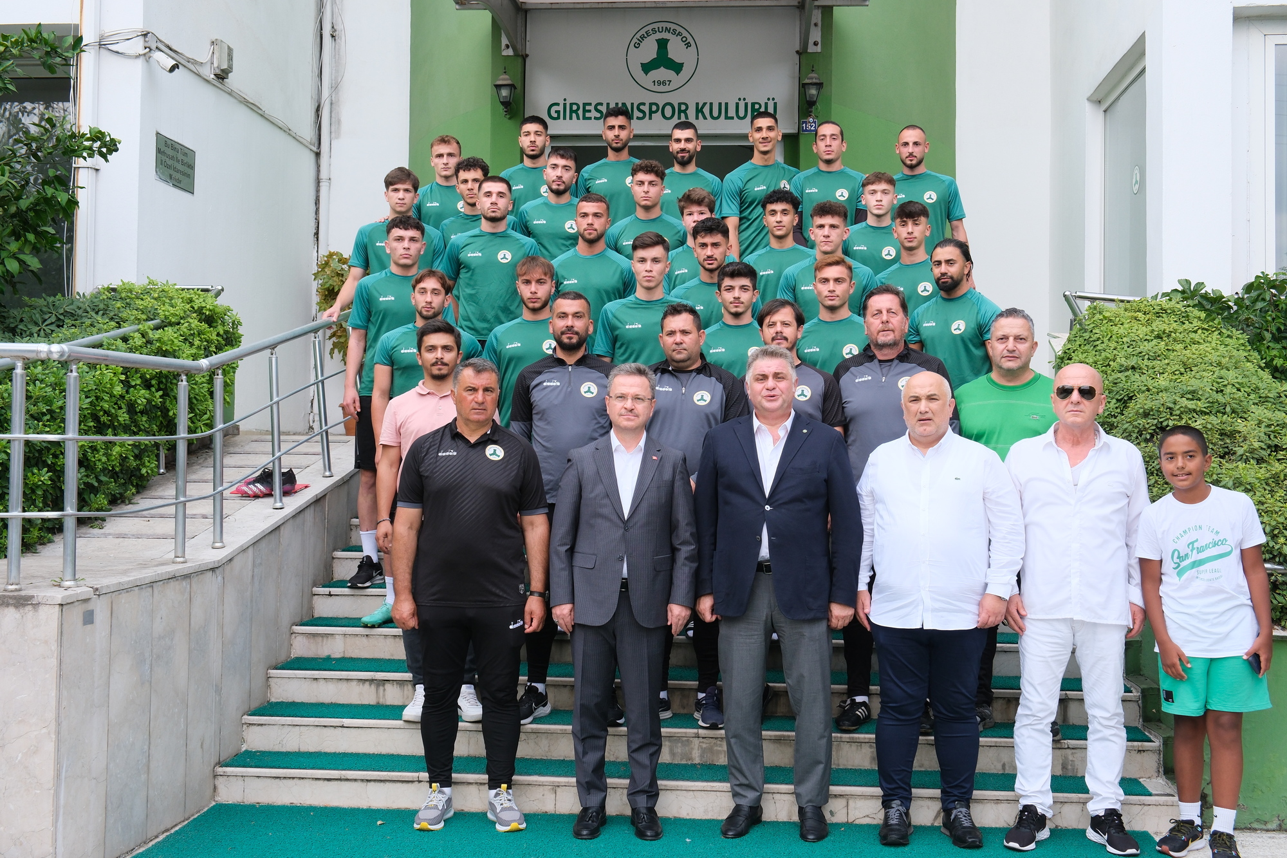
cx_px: 644
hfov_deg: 51.9
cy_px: 429
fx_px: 1323
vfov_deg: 35.9
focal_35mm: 37
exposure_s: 1/210
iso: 1000
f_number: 5.6
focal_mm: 24.9
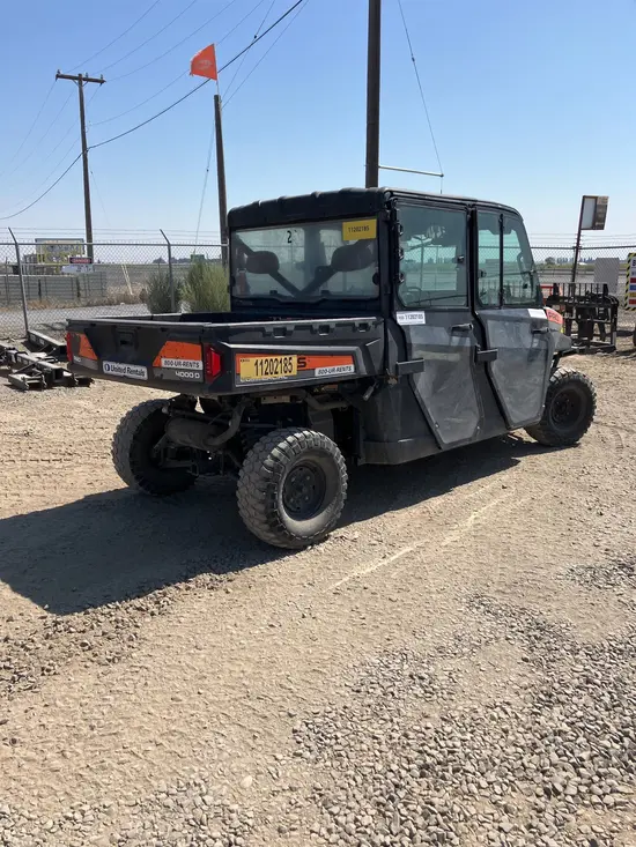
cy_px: 424
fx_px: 686
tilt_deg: -8.1
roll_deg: +2.3
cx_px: 318
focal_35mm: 28
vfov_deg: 63.4
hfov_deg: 49.8
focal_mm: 3.99
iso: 32
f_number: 1.8
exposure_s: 1/2208
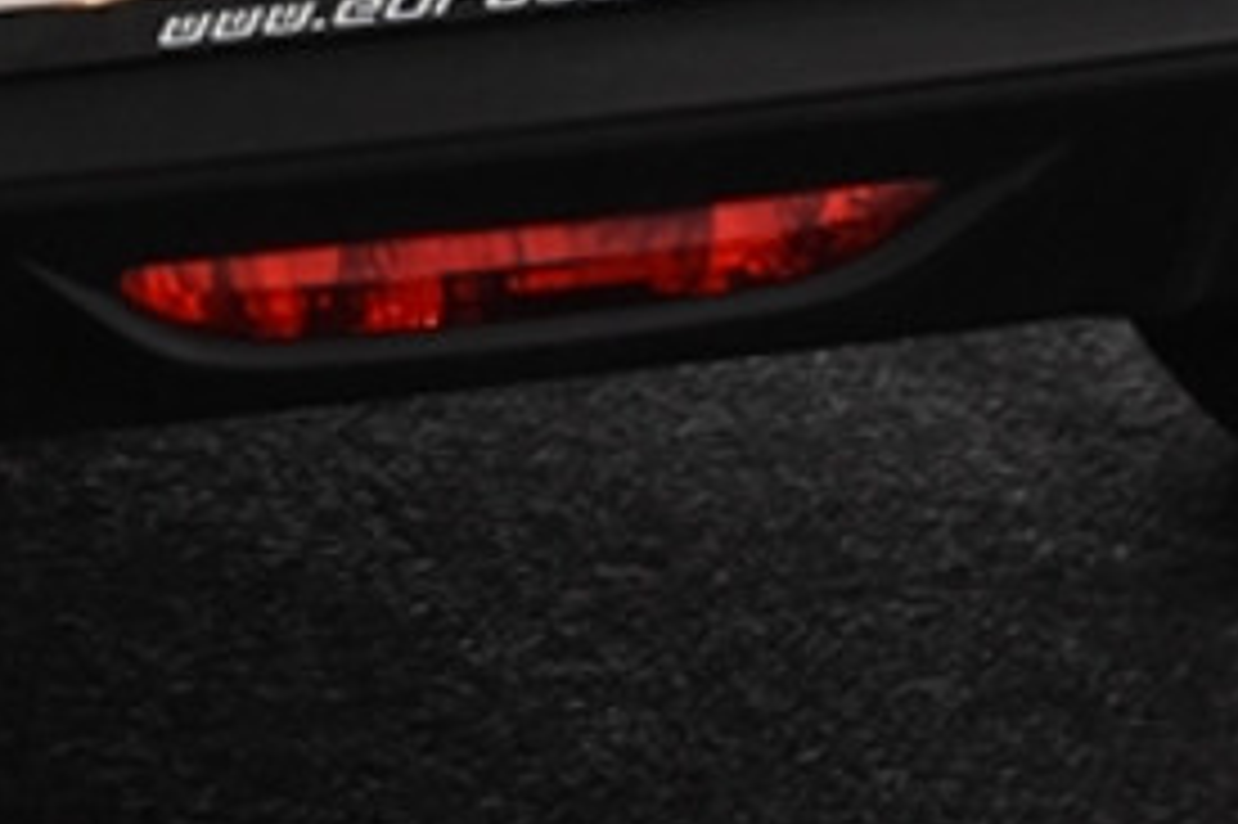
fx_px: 8935
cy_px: -759
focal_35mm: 260
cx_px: -545
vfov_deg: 5.2
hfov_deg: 7.8
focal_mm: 34
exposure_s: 1/80
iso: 1600
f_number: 4.5
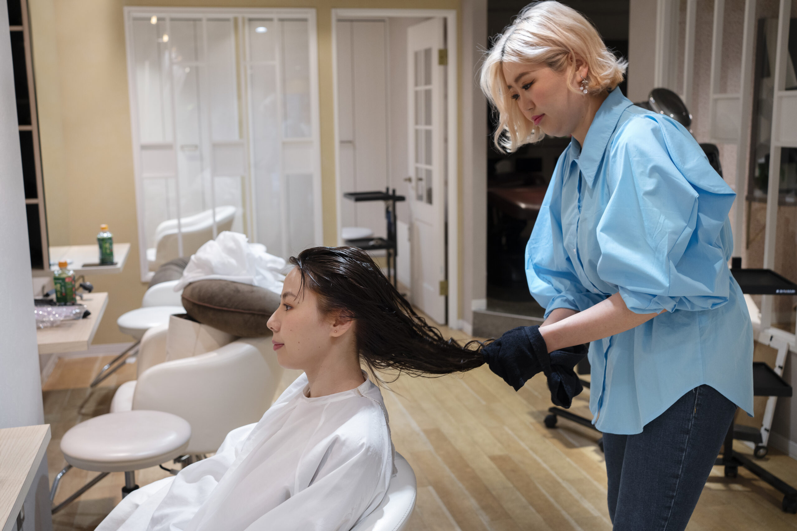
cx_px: 398
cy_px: 266
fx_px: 775
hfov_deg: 54.4
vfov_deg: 37.9
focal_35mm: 35
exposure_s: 1/125
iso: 1000
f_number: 4
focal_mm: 35
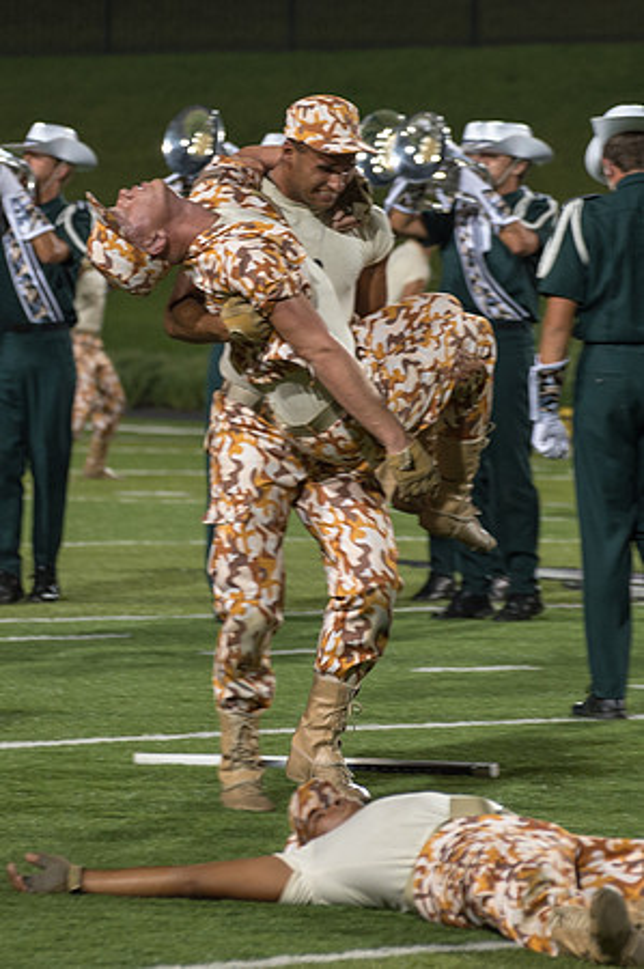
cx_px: 330
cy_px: 258
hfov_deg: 4.6
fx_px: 7998
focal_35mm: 297
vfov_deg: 6.9
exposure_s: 1/160
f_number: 4.8
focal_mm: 135
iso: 1400
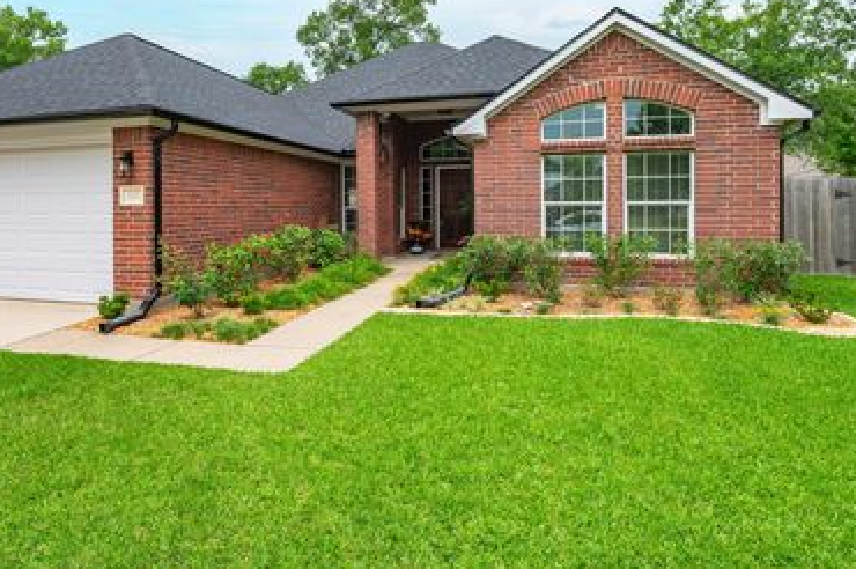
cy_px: 207
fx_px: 546
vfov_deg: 54.3
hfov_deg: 75.7
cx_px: 368
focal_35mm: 23
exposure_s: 1/125
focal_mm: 17
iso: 100
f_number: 10
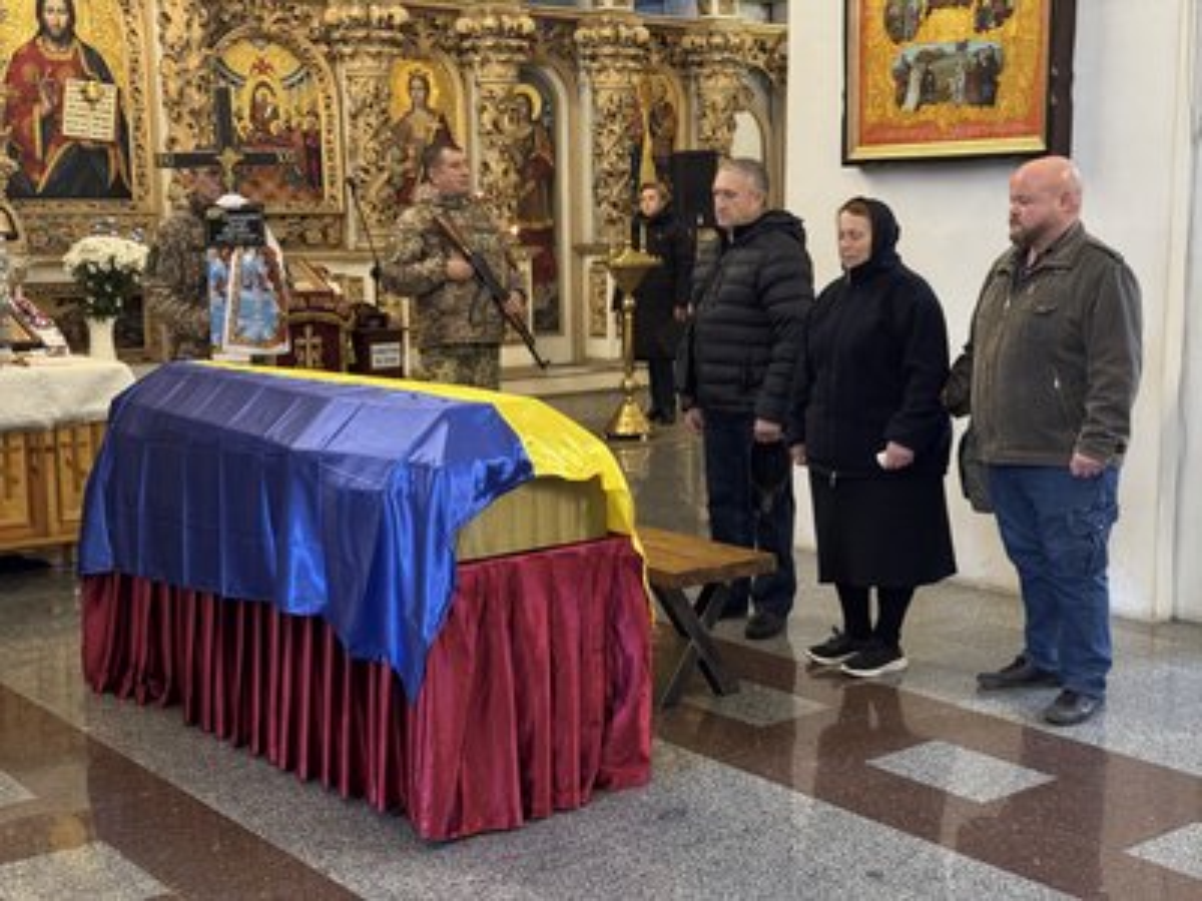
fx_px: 1667
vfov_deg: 30.3
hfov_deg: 39.7
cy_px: 450
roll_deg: +0.6
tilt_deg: -9.2
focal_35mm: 48
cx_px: 601
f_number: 1.78
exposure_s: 1/25
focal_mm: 6.76
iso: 500
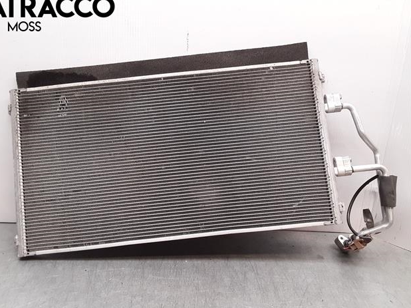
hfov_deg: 61.7
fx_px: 344
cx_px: 200
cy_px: 154
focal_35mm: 29
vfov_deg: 48.2
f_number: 1.9
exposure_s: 1/50
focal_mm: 2.91
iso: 50
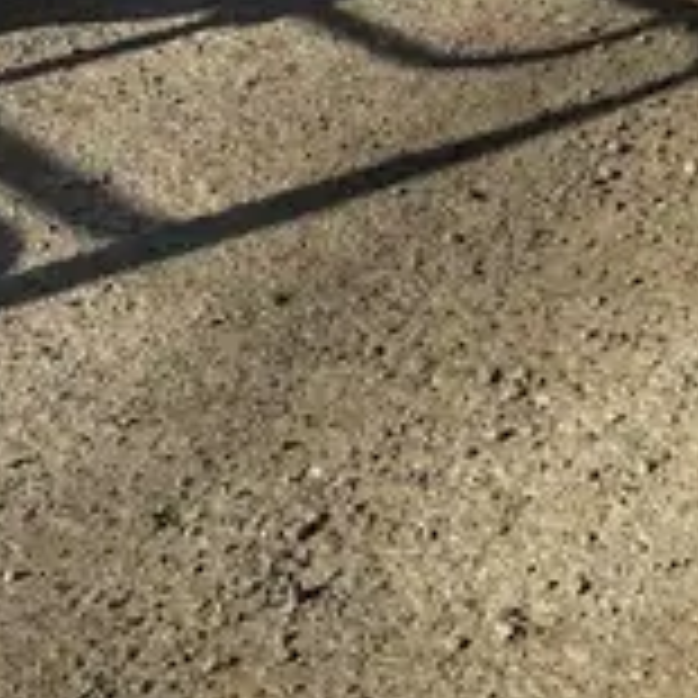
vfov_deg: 13.6
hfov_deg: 15.2
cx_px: 919
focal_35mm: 109
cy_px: -700
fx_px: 2487
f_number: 1.6
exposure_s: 1/2538
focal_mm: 5.96
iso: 50
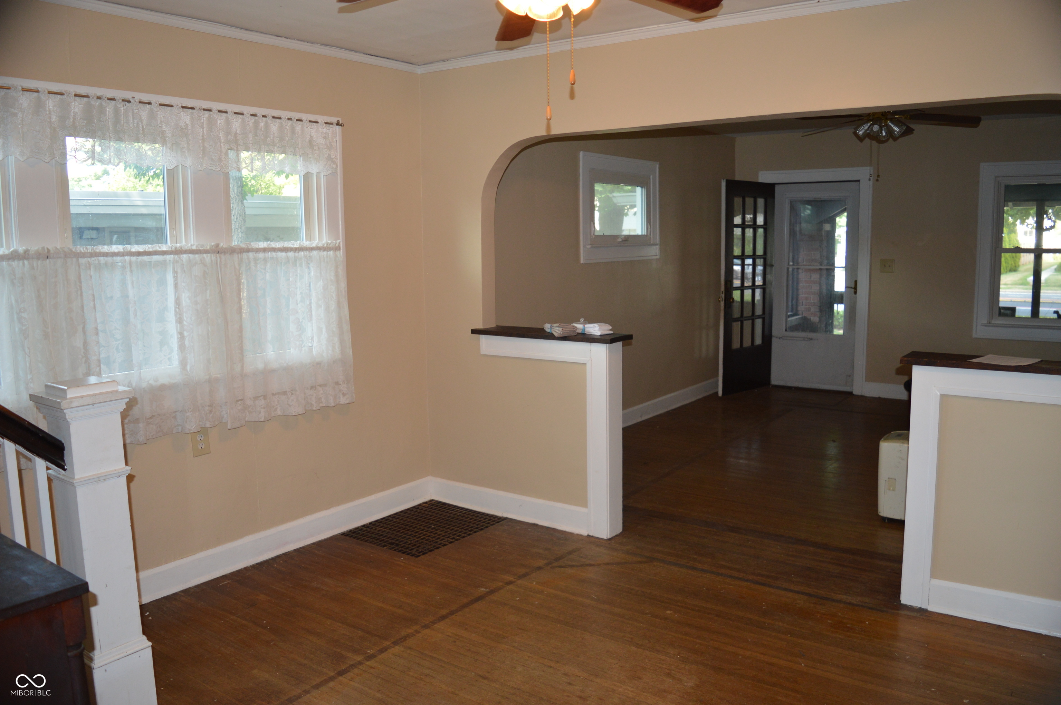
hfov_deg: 67.4
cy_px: 352
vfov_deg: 47.9
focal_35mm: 27
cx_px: 530
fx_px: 795
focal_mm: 18
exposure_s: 1/60
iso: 400
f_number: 3.5
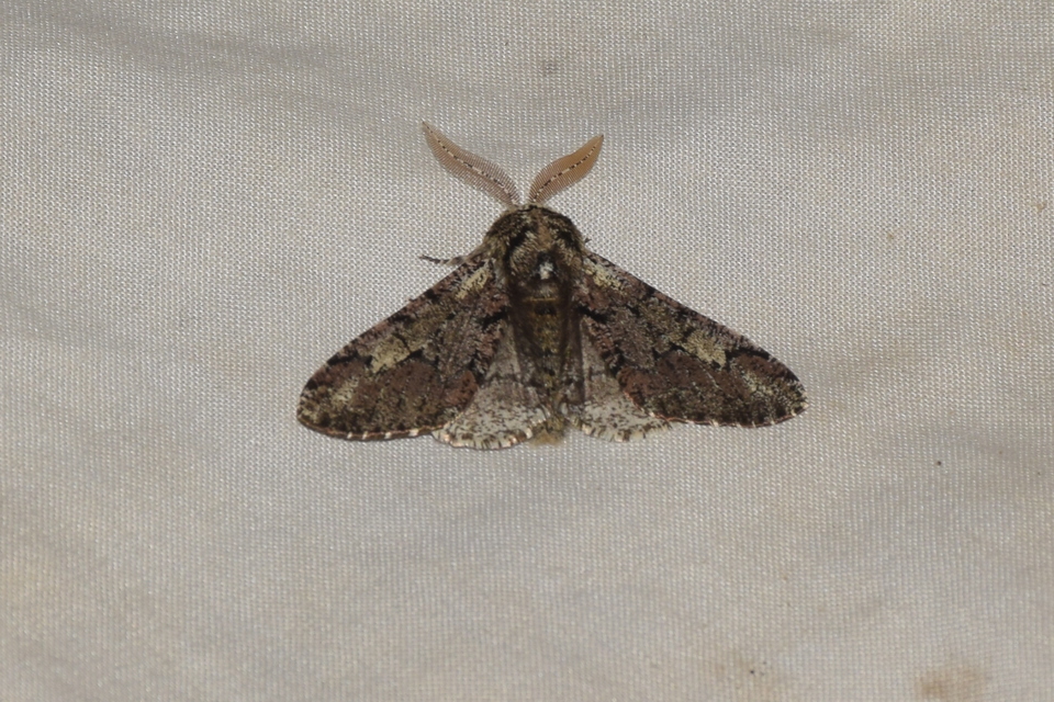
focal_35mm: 210
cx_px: 527
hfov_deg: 9.8
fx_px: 6148
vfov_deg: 6.5
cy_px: 351
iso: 100
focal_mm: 140
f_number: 10
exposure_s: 1/60
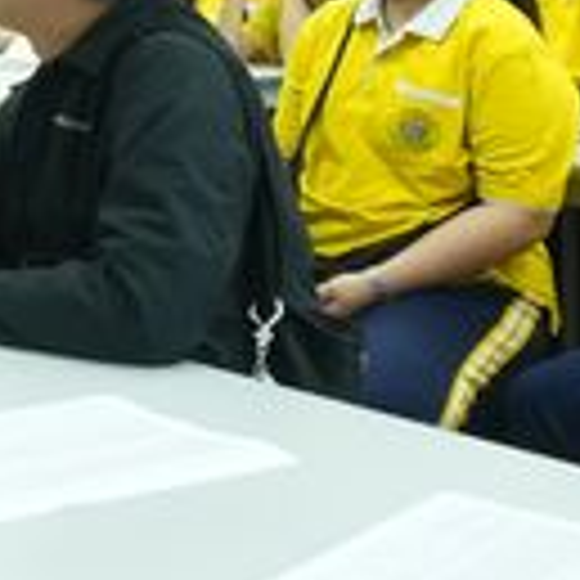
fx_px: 1801
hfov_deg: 15.2
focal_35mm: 95
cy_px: -90
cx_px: -531
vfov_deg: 17.5
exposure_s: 1/25
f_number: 9
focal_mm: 16
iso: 1600
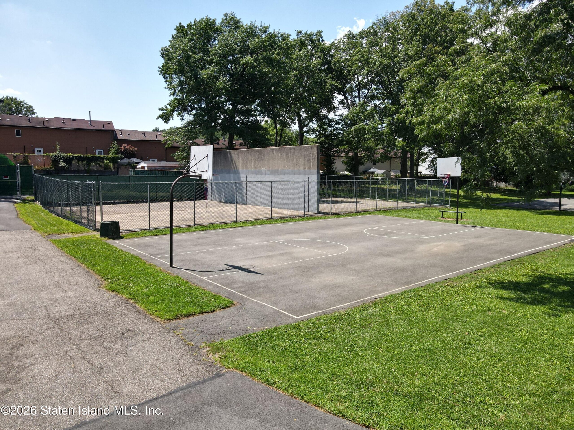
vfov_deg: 56.8
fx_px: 398
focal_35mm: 24
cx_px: 287
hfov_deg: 71.6
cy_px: 215
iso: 100
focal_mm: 4.5
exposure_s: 1/640
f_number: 2.8
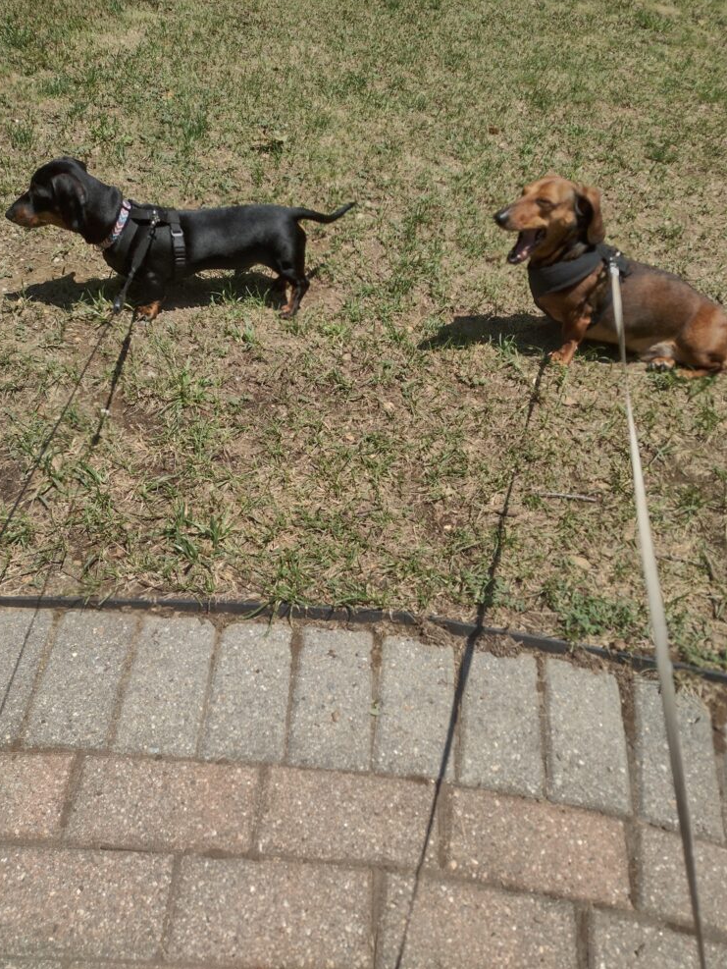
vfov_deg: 63.4
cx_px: 367
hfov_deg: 49.8
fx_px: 784
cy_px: 470
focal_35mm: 28
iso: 100
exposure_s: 1/1297
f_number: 1.7
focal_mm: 4.71
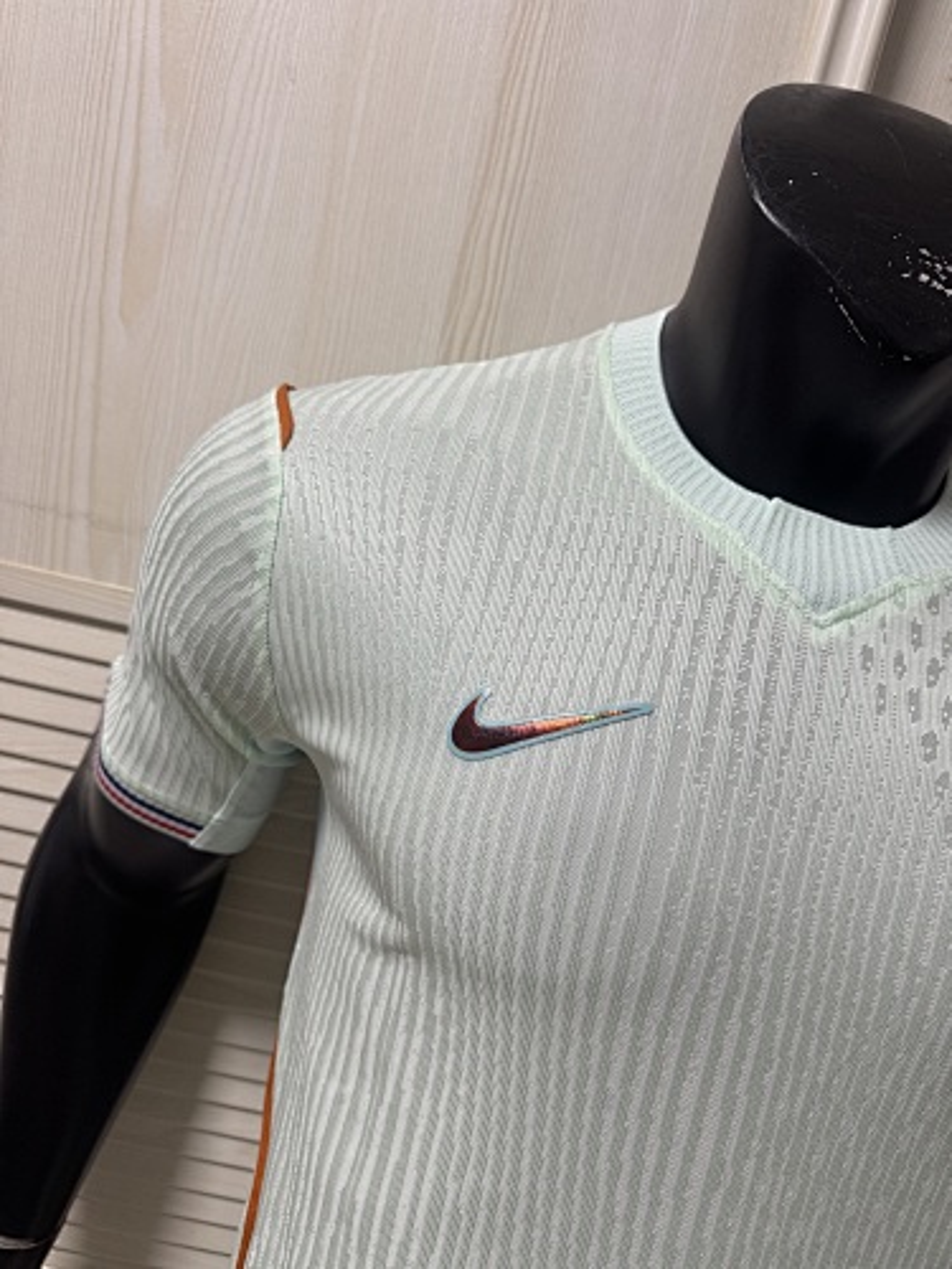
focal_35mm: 24
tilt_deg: -11.4
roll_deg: -13.6
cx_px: 476
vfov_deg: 71.6
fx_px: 880
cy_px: 634
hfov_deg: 56.8
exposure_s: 1/115
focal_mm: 6.76
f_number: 1.78
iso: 200
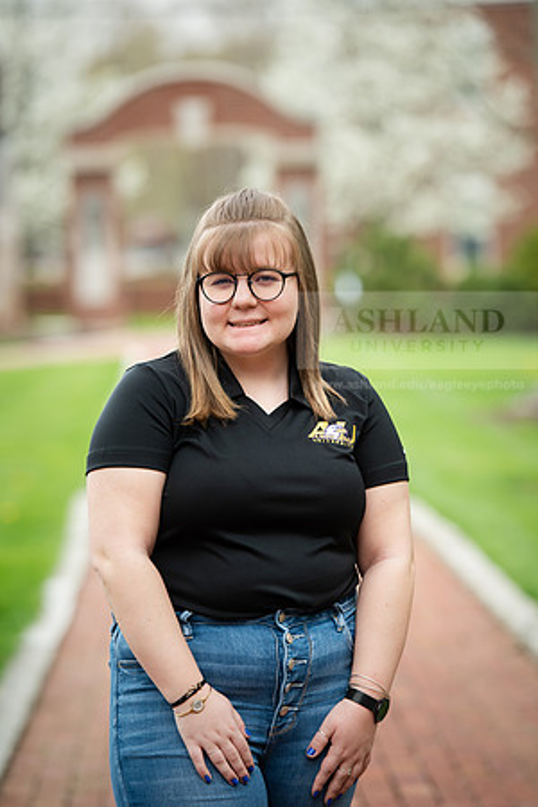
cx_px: 269
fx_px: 3474
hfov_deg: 8.9
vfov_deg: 13.2
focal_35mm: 155
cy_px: 404
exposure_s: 1/200
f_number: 4
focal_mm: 155
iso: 80
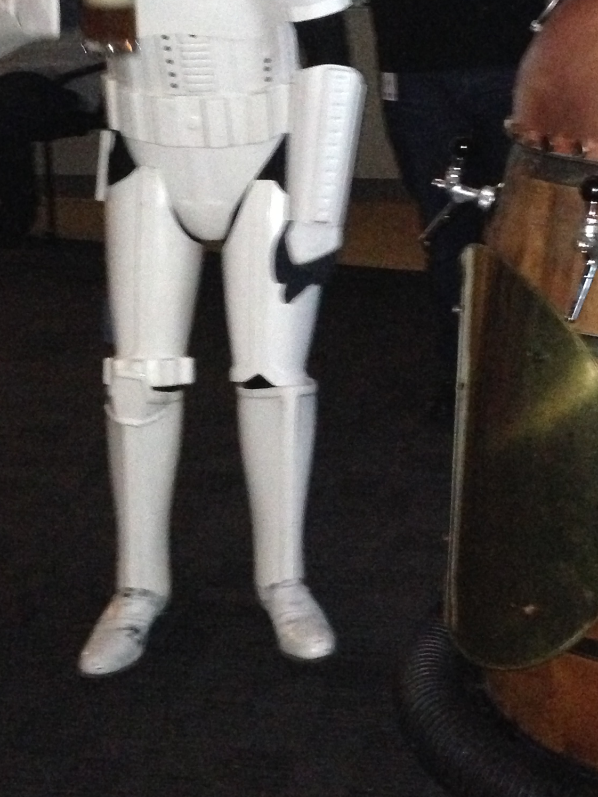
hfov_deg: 20.3
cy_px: 274
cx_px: 419
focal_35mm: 72
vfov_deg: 26.9
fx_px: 1658
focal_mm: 4.13
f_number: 2.4
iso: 800
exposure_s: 1/16
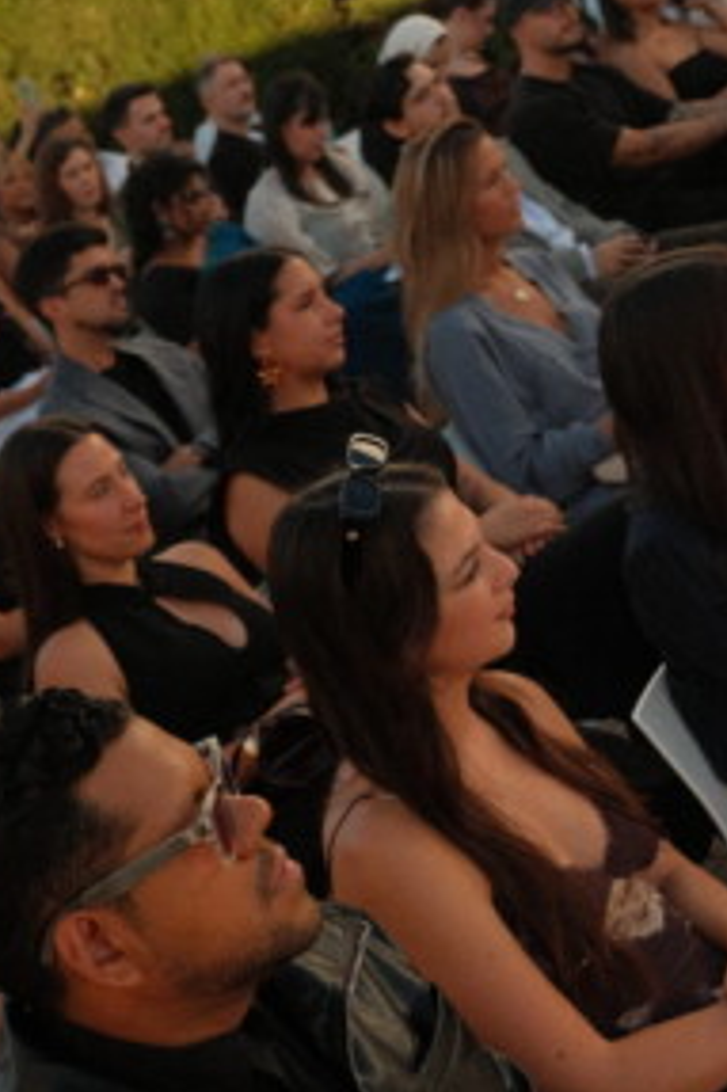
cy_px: 713
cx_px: 251
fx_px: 1880
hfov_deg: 21.8
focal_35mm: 62
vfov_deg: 32.2
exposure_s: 1/8000
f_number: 4
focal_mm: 30.8
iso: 2500
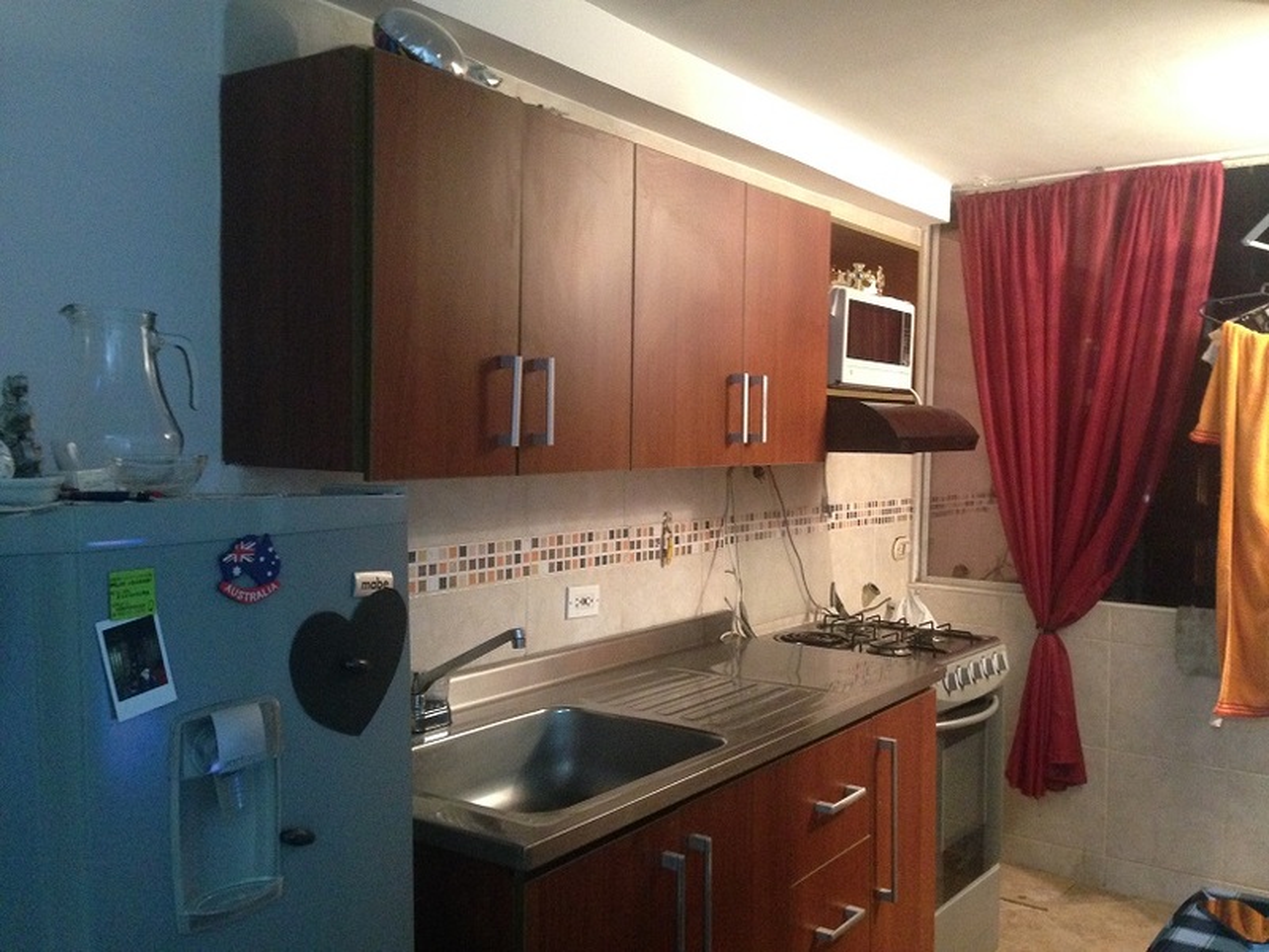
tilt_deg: -1.9
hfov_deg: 55.4
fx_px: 1210
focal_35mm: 33
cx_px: 634
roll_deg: -0.1
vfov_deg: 42.9
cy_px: 476
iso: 500
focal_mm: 4.12
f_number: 2.4
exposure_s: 1/15
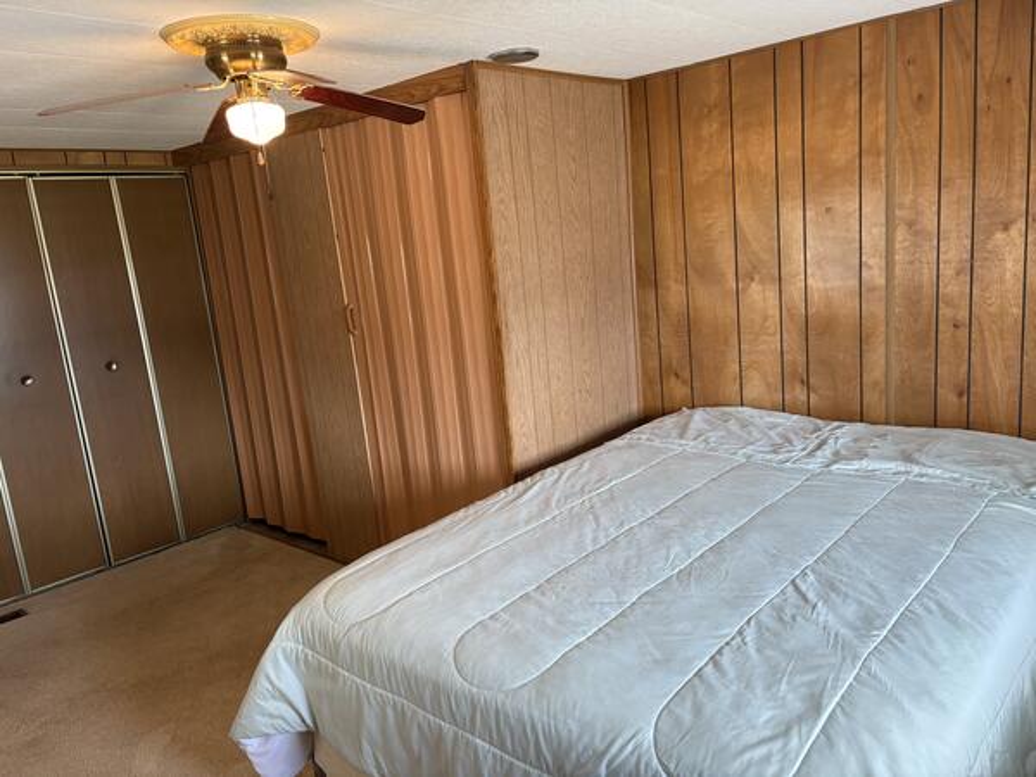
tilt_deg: -10.7
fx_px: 778
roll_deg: +5.1
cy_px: 388
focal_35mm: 26
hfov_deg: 67.3
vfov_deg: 53.1
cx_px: 518
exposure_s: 1/60
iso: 160
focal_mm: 5.96
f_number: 1.6
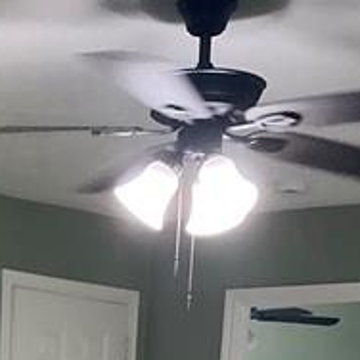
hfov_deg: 16.6
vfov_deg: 14.6
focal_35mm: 101
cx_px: -56
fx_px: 1188
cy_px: 689
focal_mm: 3
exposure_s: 1/60
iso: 100
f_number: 1.8
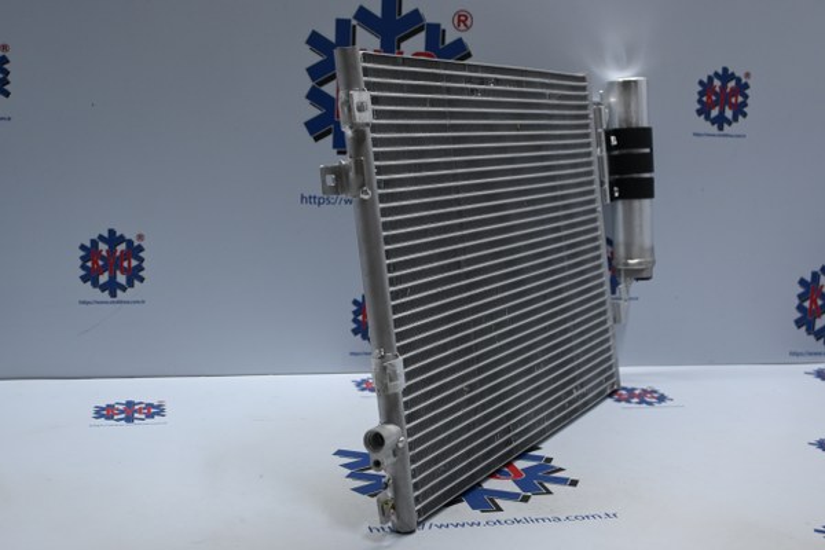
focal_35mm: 46
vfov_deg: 29.4
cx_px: 412
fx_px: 1048
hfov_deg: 43.0
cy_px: 275
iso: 400
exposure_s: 1/50
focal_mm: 30.5
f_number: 4.8
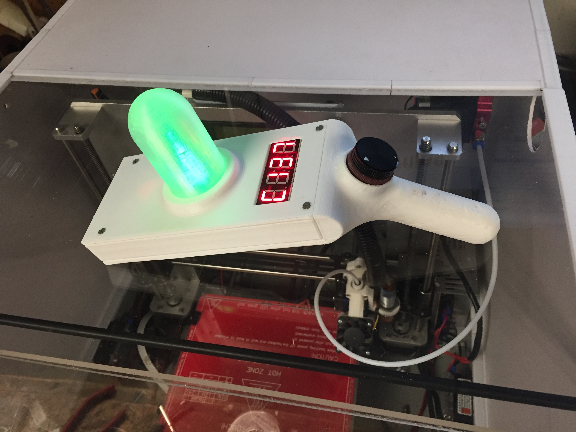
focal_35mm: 29
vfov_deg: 48.2
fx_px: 483
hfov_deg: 61.7
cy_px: 216
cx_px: 288
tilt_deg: -50.4
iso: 125
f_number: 2.2
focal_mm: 4.15
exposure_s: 1/30
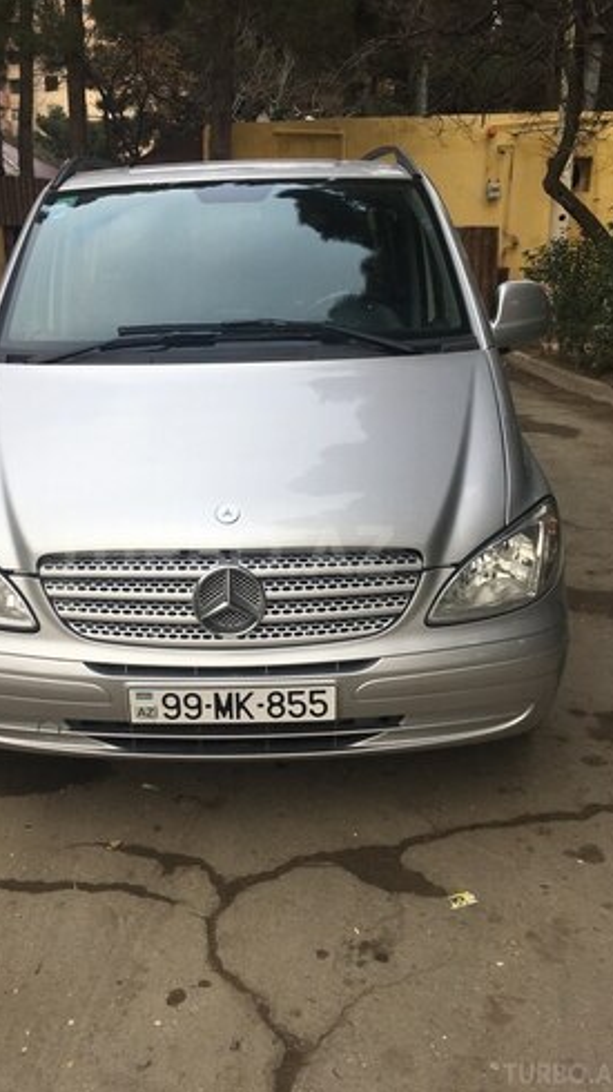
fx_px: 926
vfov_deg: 61.0
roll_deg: +2.2
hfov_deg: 36.4
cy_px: 550
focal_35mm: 32
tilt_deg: -18.1
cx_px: 223
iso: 25
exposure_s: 1/345
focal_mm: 4.15
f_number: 2.2
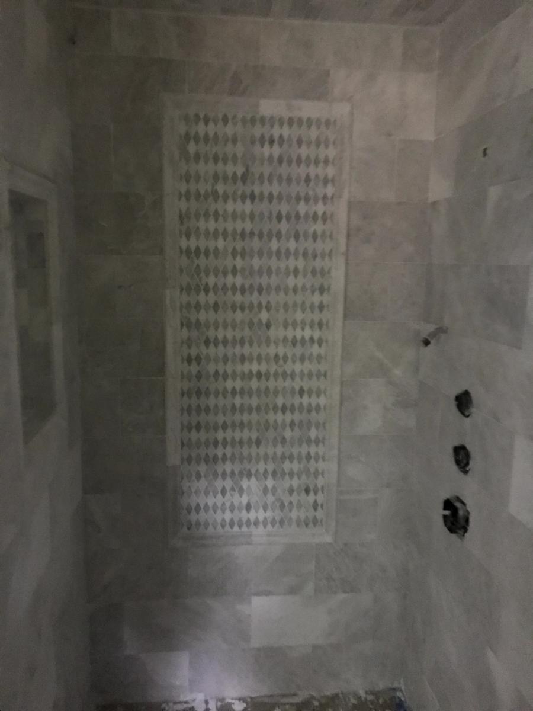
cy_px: 356
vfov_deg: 63.4
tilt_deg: -7.5
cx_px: 266
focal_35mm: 28
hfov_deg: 49.7
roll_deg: -1.5
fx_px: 575
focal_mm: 3.99
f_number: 1.8
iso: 160
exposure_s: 1/4
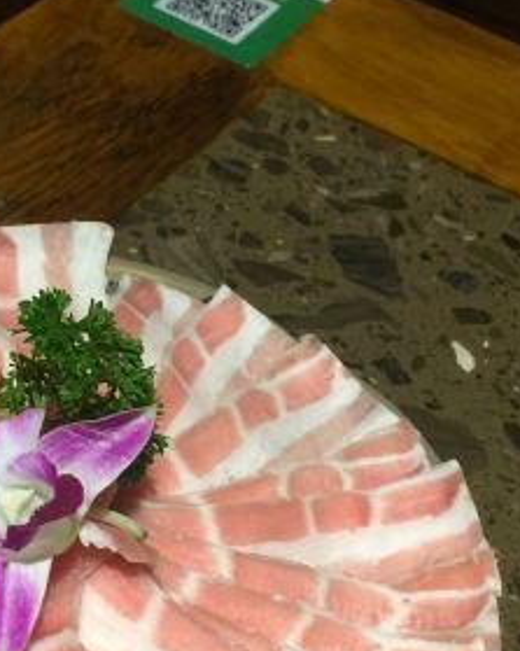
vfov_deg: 26.8
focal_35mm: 71
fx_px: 1367
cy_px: 355
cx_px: 59
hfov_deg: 21.1
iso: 80
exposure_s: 1/17
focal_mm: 4.15
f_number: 2.2
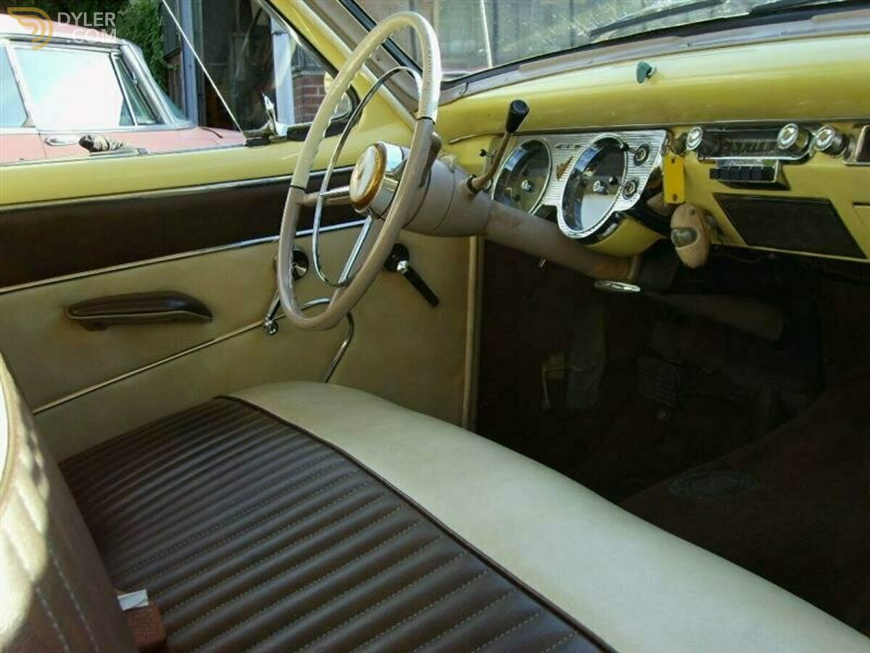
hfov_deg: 43.9
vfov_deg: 33.6
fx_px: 1081
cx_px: 435
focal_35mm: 43
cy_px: 326
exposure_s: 1/125
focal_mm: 7.2
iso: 50
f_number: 3
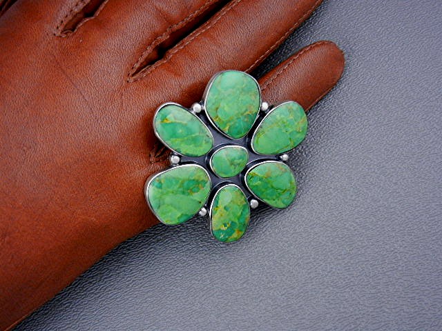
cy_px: 166
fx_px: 753
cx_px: 221
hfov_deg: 32.7
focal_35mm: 59
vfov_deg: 24.8
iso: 200
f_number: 4
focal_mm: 10.6
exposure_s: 1/3.3
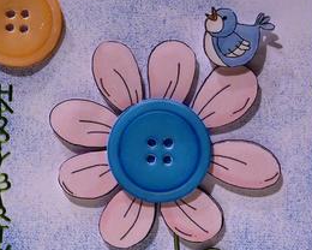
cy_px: 145
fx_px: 813
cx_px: 130
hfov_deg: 21.7
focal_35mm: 88
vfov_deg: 17.5
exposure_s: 1/30
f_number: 3.8
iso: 400
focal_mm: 8.5
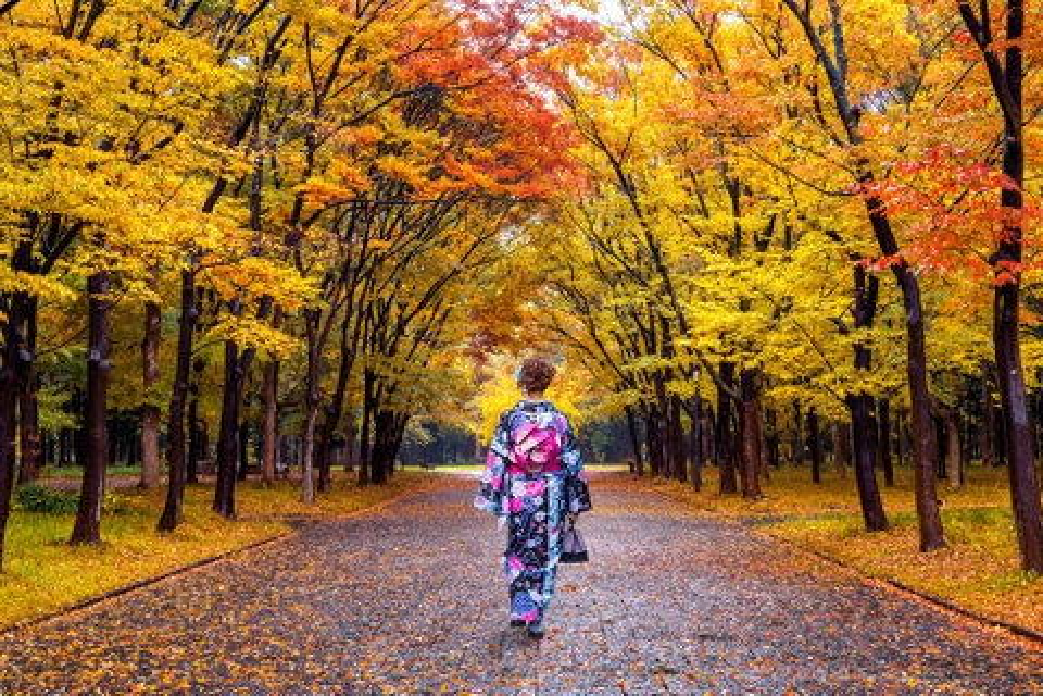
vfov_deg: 37.9
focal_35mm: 35
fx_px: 1014
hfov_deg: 54.4
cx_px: 522
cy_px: 348
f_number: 4
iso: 400
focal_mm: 35
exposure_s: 1/50
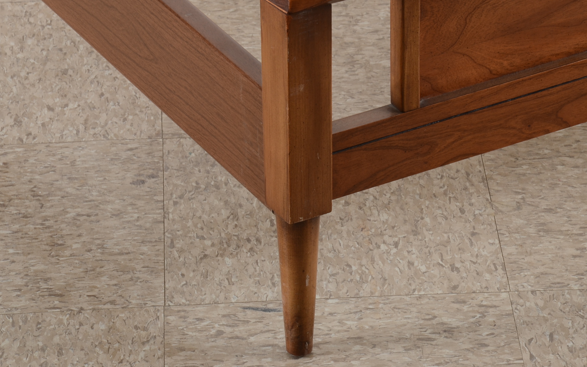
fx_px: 3178
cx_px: 321
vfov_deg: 6.6
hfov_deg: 10.6
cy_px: 133
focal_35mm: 199
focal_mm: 105
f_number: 18
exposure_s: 1/125
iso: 160
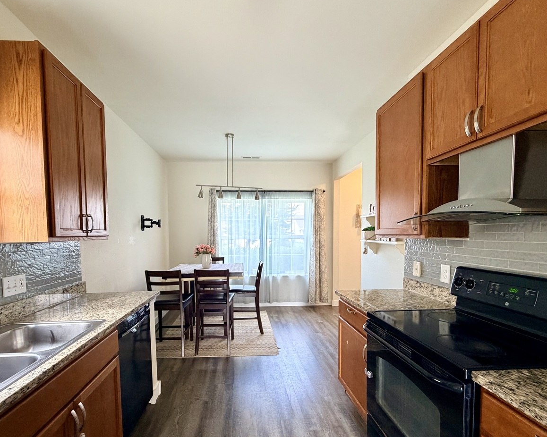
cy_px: 249
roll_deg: +1.0
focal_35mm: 17
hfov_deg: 89.6
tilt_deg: -3.2
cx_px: 257
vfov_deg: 76.5
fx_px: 275
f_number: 2.2
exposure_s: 1/60
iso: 320
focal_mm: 2.22
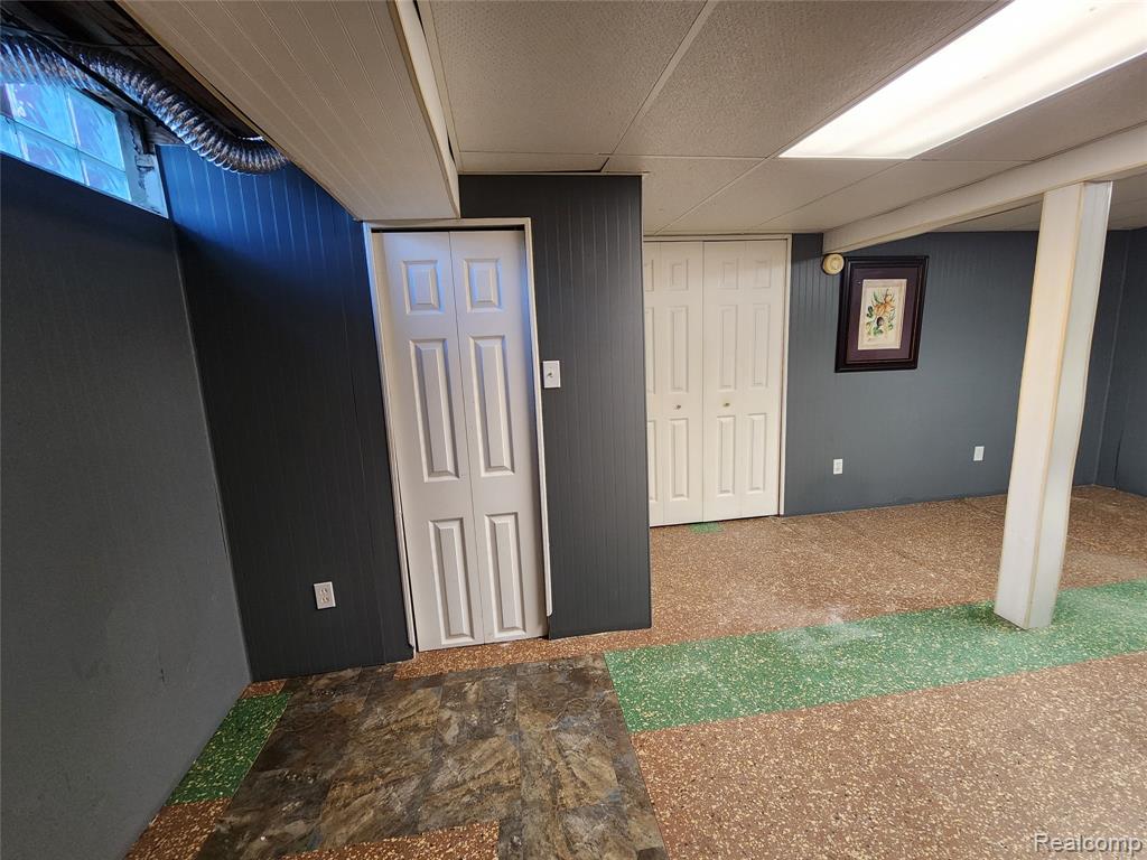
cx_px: 574
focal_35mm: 13
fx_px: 431
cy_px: 430
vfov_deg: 89.9
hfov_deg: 106.2
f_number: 2.2
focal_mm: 2.2
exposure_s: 1/60
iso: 320
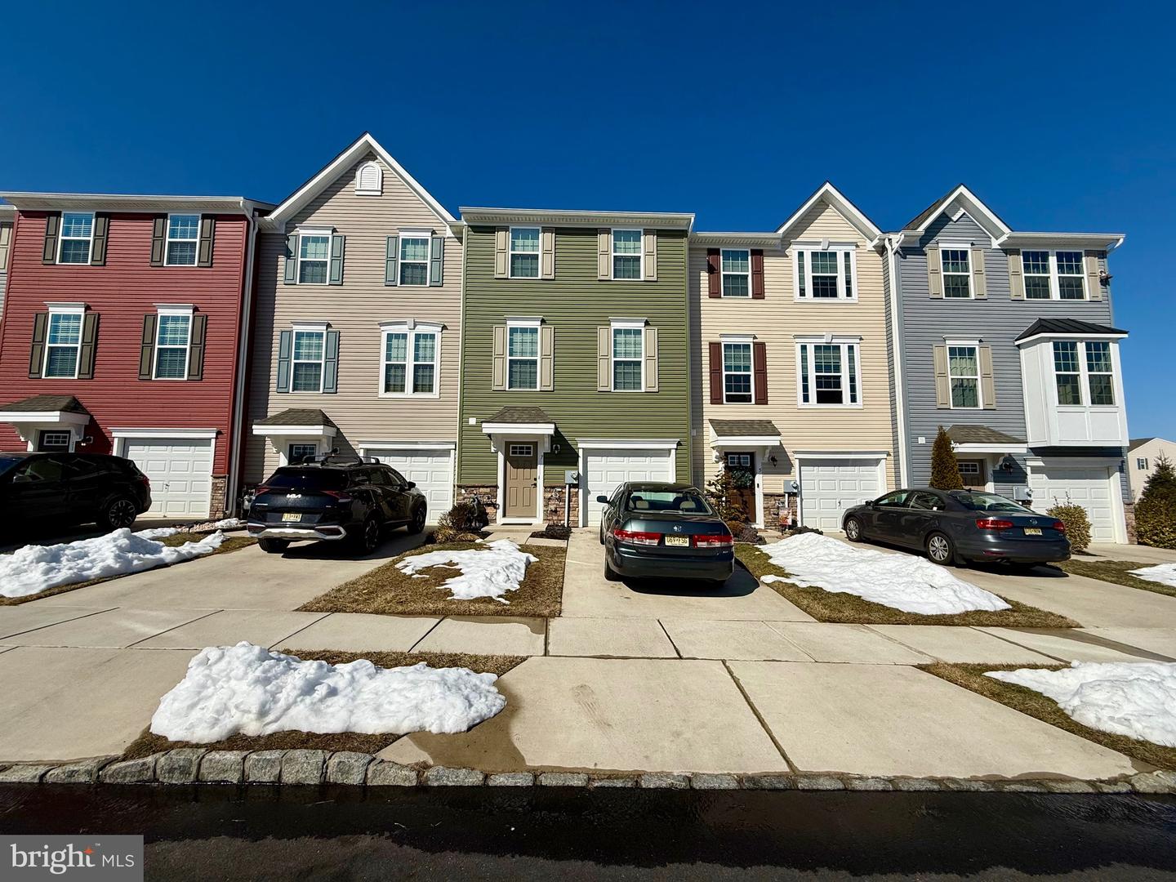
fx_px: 476
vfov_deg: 85.7
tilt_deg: +6.4
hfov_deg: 102.1
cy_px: 441
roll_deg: -0.4
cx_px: 588
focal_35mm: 14
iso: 50
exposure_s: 1/6173
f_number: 2.2
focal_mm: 2.22
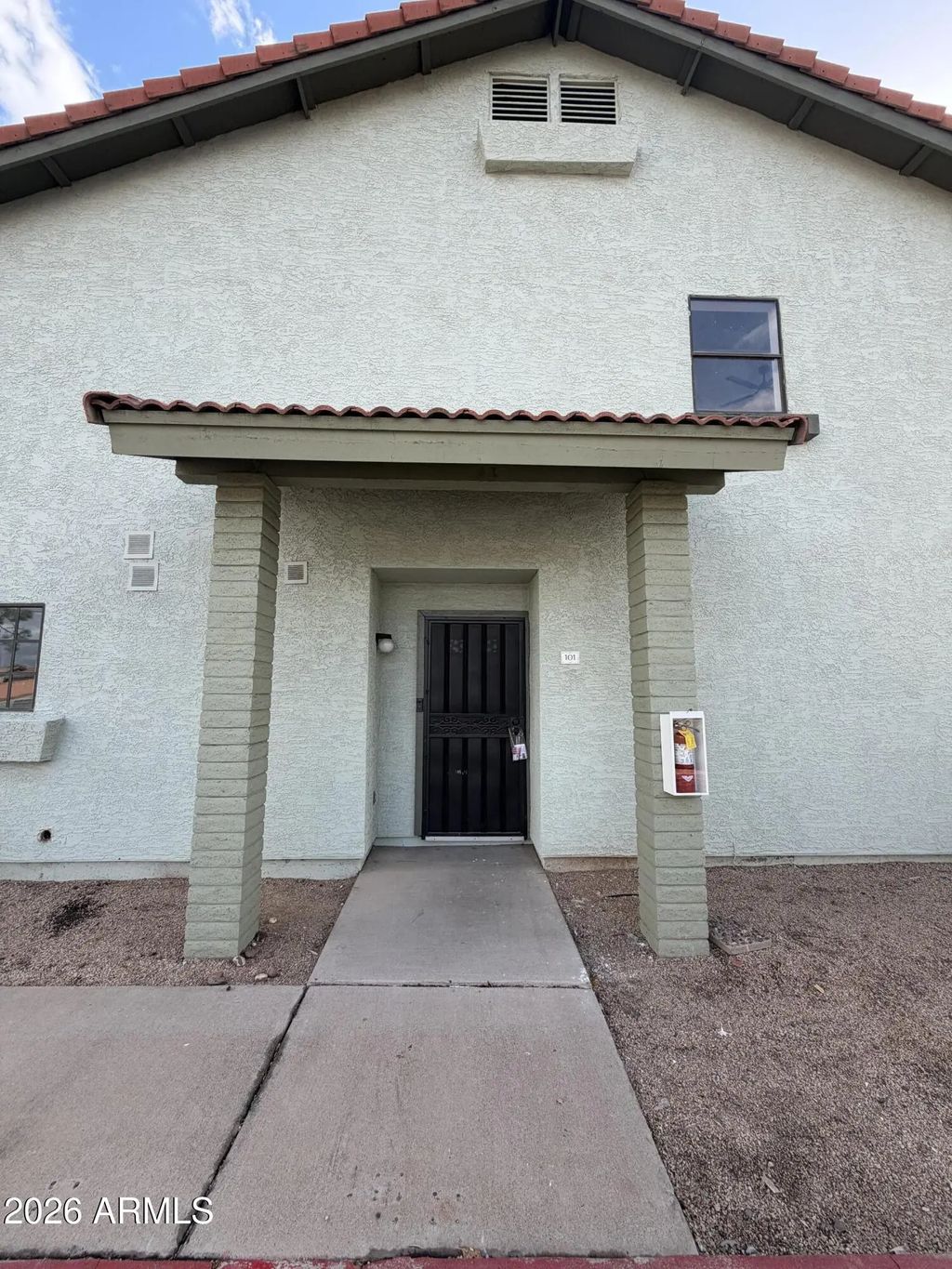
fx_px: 513
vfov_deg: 102.1
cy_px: 634
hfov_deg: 85.7
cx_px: 476
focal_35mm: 14
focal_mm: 2.22
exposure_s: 1/502
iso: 40
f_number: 2.2
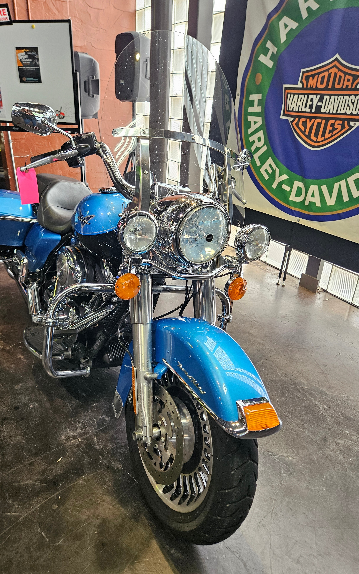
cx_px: 145
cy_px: 289
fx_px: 391
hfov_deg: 49.0
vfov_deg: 72.5
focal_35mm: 25
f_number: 1.8
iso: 200
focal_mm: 5.4
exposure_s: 1/120
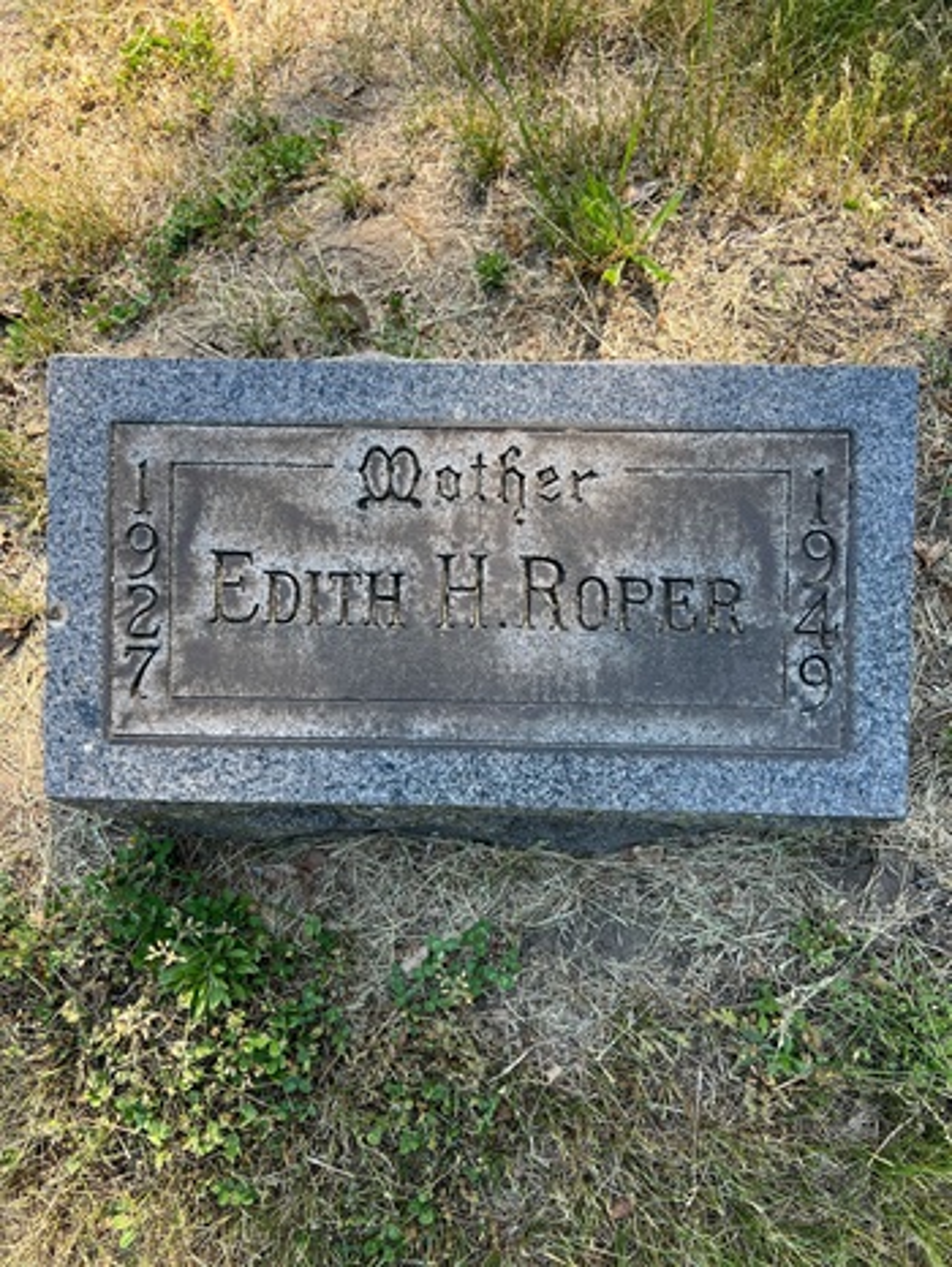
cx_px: 476
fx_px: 953
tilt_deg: -77.3
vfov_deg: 67.3
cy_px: 634
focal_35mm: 26
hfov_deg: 53.1
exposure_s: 1/411
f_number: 1.5
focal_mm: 5.7
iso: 50
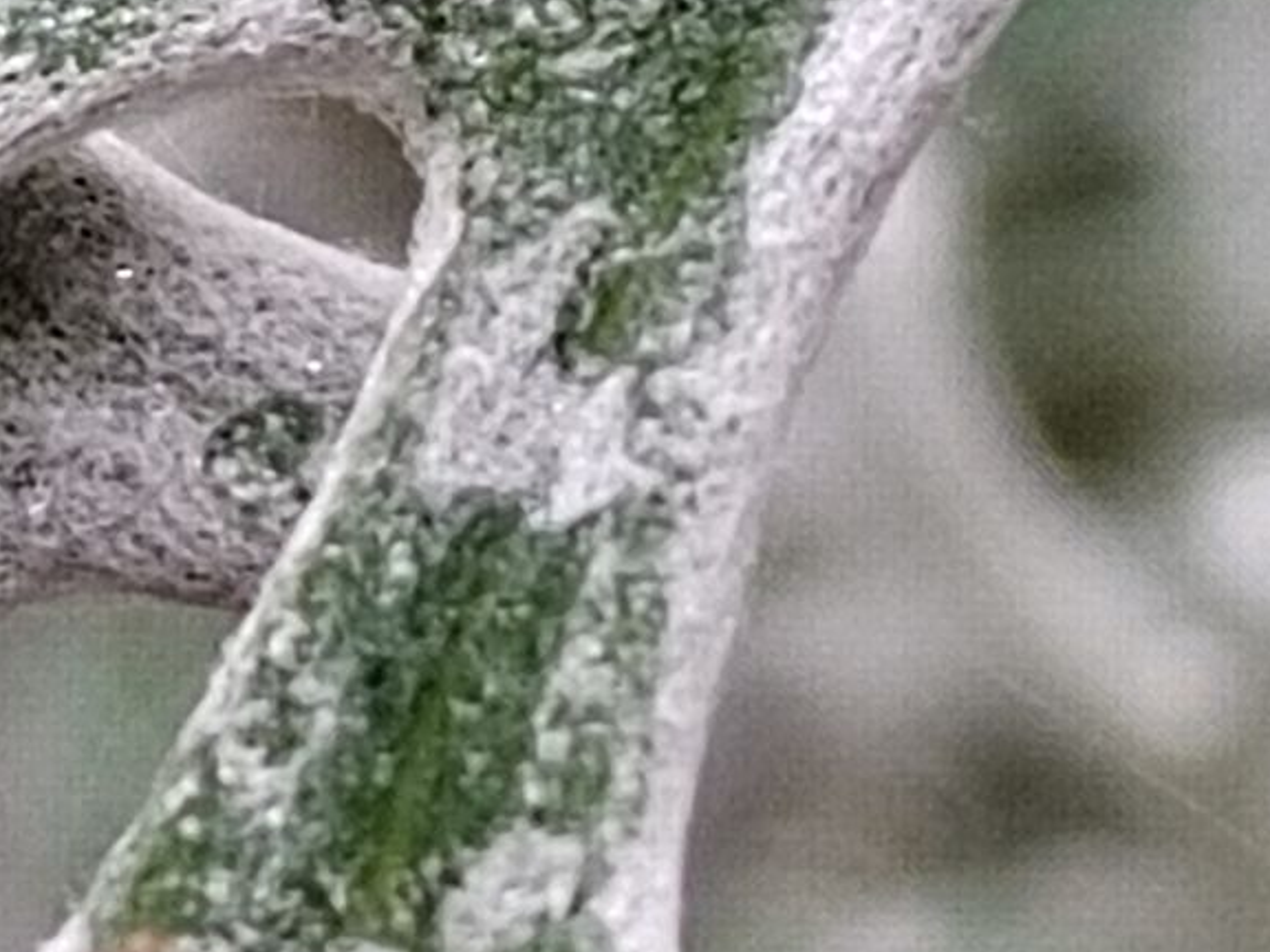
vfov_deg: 3.2
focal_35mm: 471
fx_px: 17280
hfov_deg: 4.2
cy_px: 690
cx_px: -95
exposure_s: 1/100
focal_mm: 5.52
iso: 247
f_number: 1.9
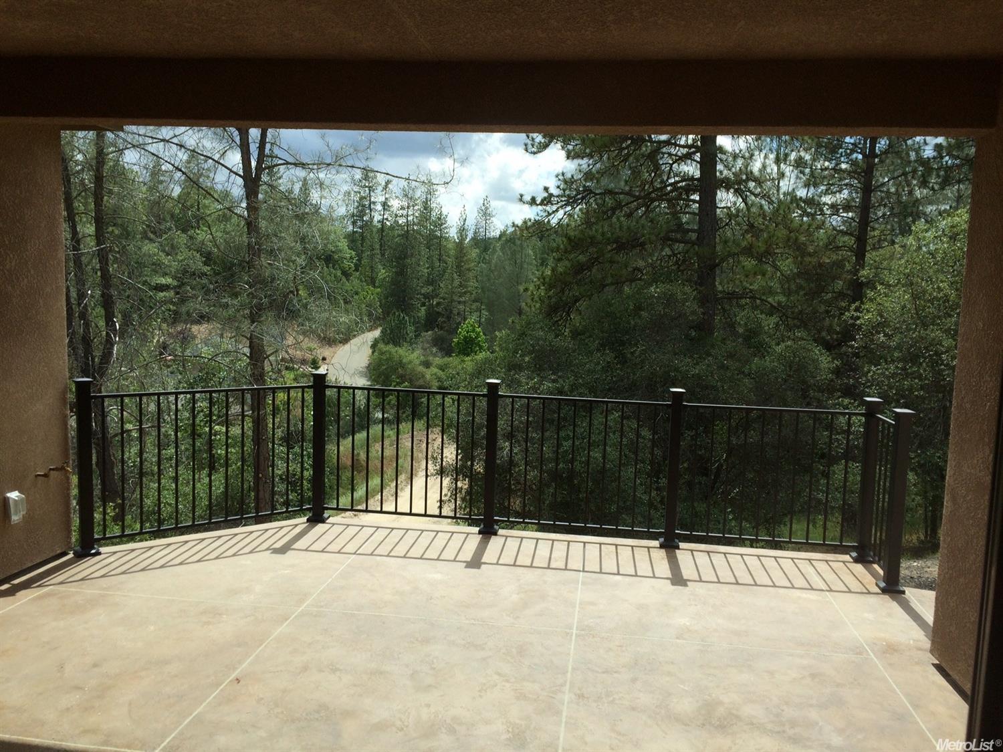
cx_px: 502
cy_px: 376
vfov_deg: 48.2
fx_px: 840
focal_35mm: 29
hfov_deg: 61.7
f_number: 2.2
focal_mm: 4.15
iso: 32
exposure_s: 1/1053
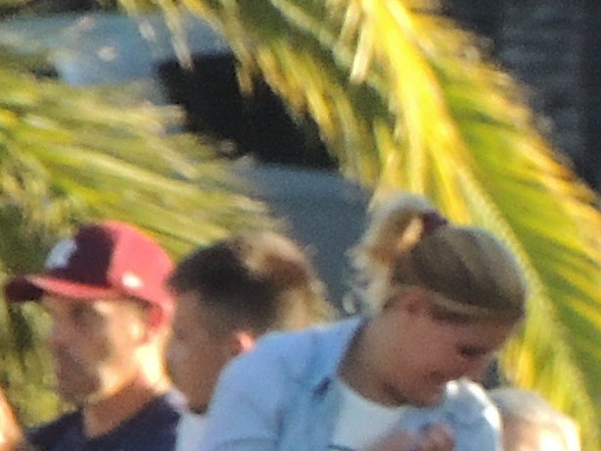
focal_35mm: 4130
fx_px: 71677
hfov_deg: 0.5
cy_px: 1407
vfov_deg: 0.4
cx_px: 1676
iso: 400
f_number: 4.9
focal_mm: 98.1
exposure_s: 1/400
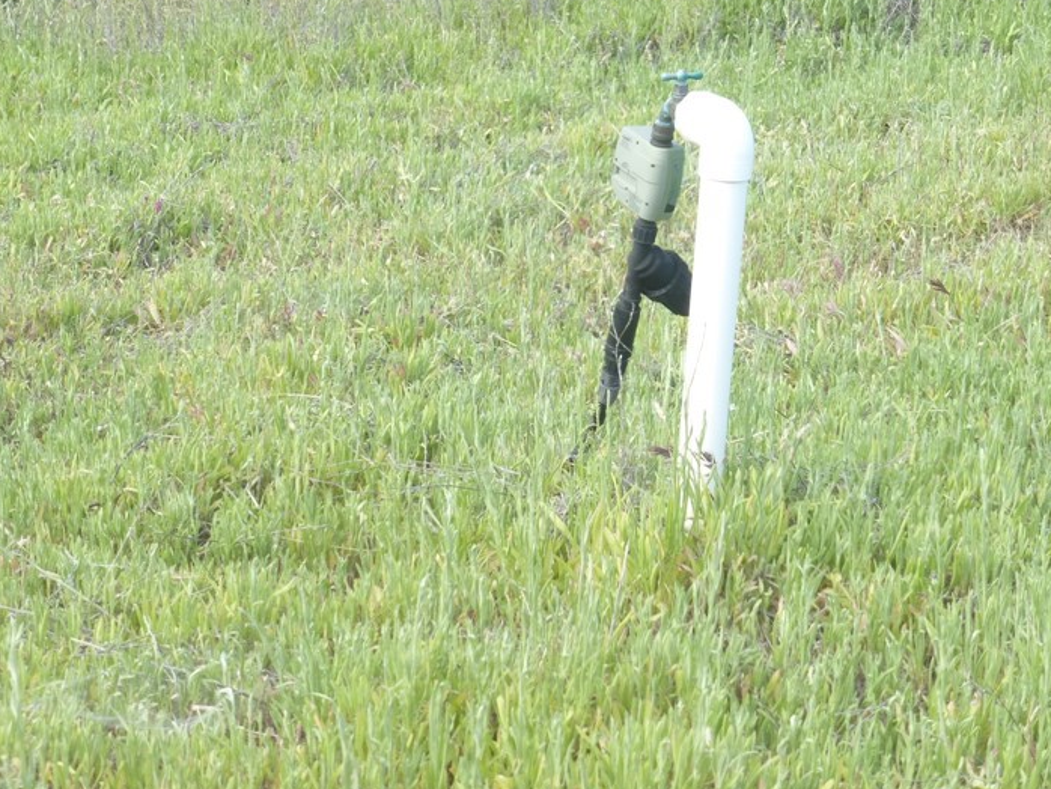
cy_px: 291
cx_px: 622
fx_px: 3341
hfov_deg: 17.9
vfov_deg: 13.5
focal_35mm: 110
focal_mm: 13.3
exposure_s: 1/125
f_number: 5
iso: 100
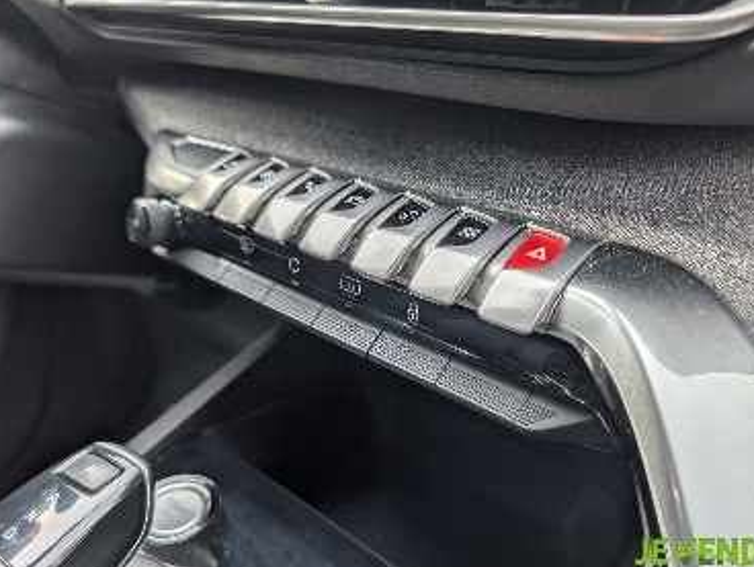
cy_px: 297
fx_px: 589
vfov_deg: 51.4
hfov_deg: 65.2
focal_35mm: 27
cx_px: 369
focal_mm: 6.9
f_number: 1.68
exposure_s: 1/1825
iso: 20
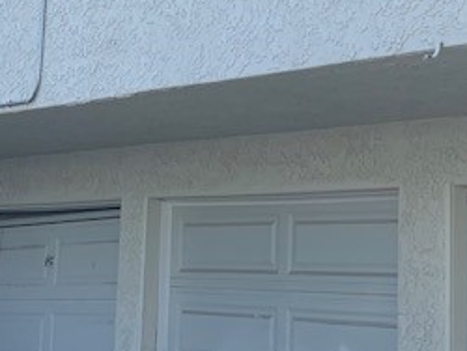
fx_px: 1796
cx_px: -17
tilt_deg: +2.3
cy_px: 95
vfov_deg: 11.1
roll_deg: -2.9
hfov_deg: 14.5
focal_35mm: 133
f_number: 2.4
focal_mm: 6
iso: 16
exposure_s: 1/403
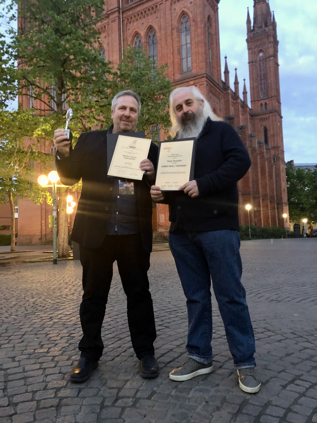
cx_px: 158
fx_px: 342
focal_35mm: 28
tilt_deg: +6.1
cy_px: 212
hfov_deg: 49.7
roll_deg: +3.0
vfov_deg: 63.4
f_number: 1.8
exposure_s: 1/4
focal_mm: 4
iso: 125
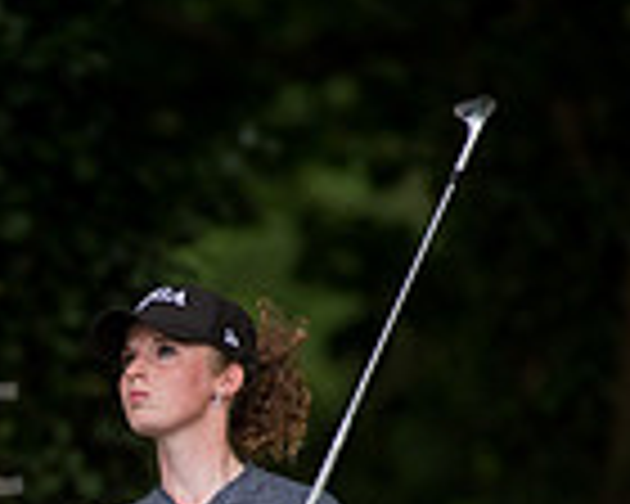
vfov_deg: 1.3
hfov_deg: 1.7
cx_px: -256
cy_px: 713
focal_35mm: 1165
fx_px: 21722
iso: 400
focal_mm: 300
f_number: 5.6
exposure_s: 1/2000
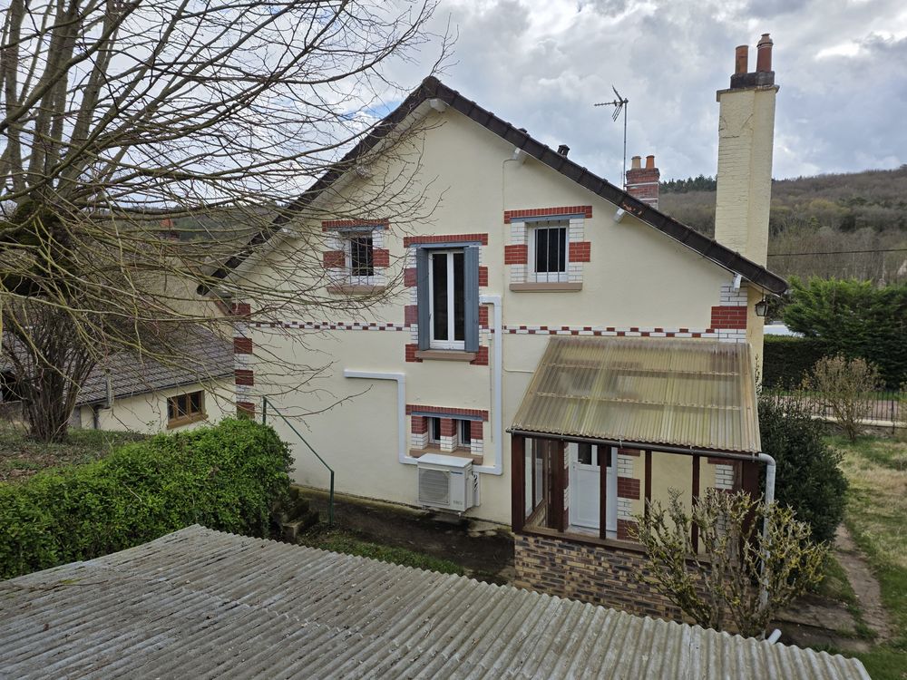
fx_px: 603
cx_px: 454
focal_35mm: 23
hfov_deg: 73.9
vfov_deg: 58.9
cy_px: 340
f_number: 1.7
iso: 80
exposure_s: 1/3727
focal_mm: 6.3
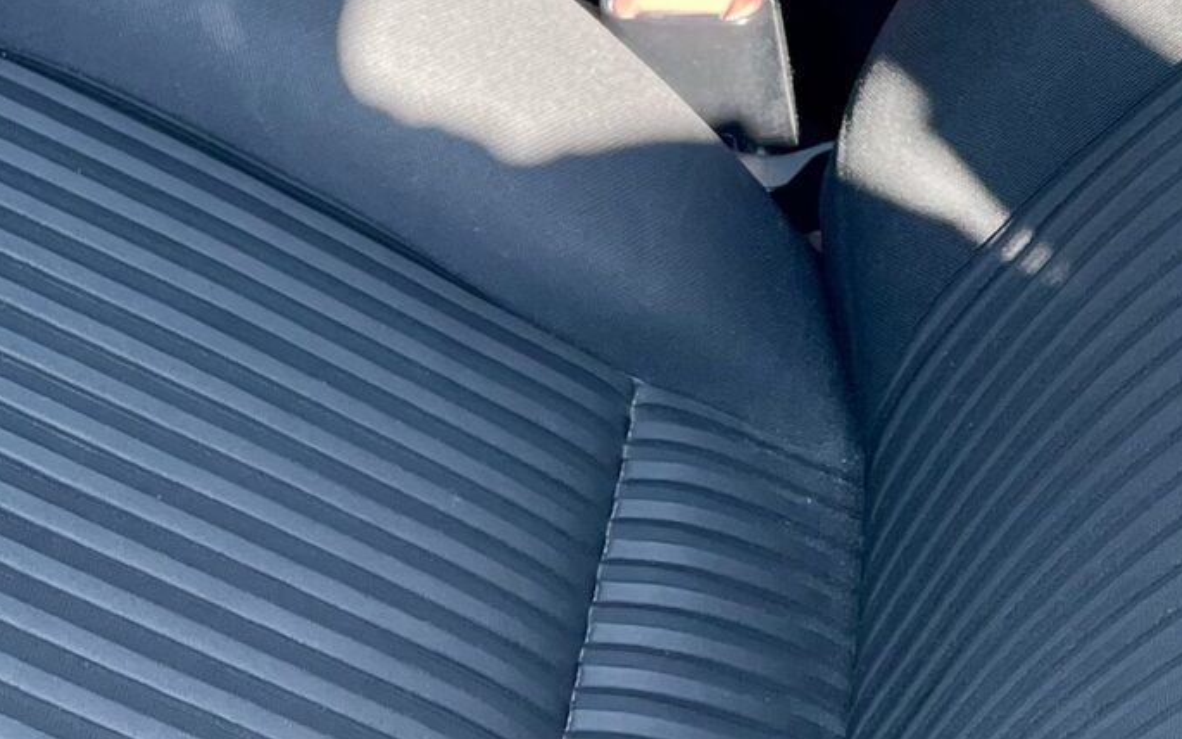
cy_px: -502
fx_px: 3189
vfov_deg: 12.3
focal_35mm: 99
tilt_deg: -29.0
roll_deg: -31.4
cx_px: 1398
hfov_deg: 19.8
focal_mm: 5.1
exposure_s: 1/248
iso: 32
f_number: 1.6
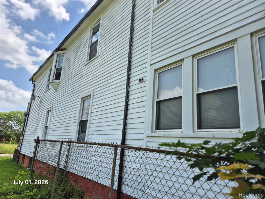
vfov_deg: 58.9
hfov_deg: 73.9
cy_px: 100
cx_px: 132
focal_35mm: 23
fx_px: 176
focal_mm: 5.4
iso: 25
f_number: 1.8
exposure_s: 1/1408
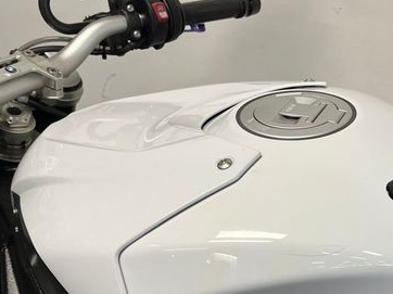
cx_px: 281
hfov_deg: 40.4
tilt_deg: -34.8
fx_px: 522
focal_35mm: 46
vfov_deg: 30.5
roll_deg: +0.3
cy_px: 246
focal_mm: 5.1
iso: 80
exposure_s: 1/100
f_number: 1.6
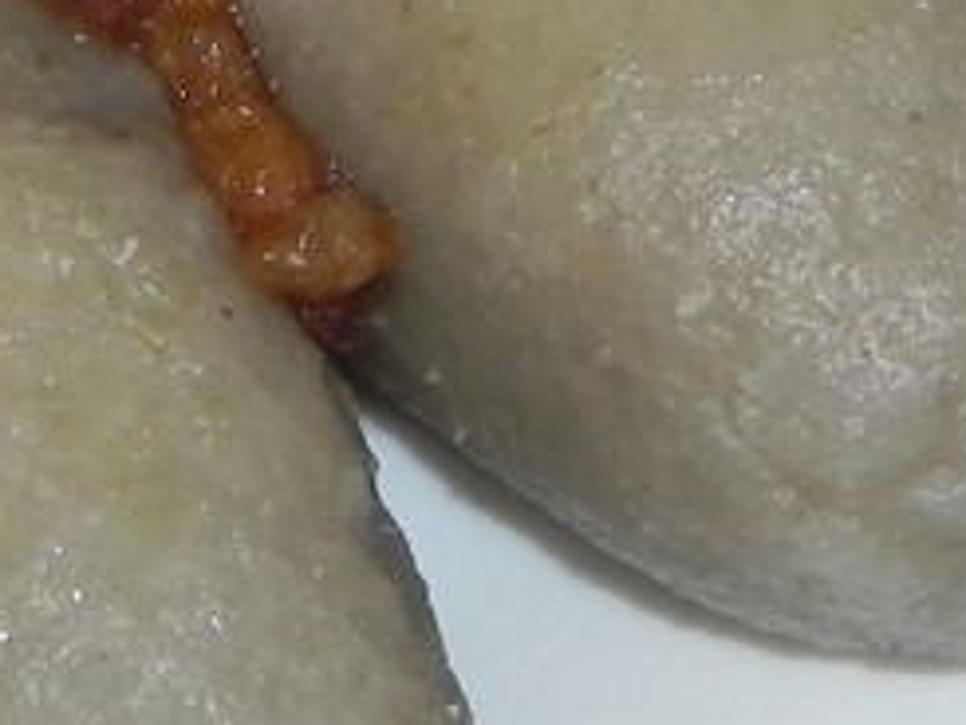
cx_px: -272
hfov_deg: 8.7
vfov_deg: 6.6
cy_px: -232
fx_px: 6282
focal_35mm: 225
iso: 200
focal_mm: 8.2
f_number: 3.2
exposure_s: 1/30
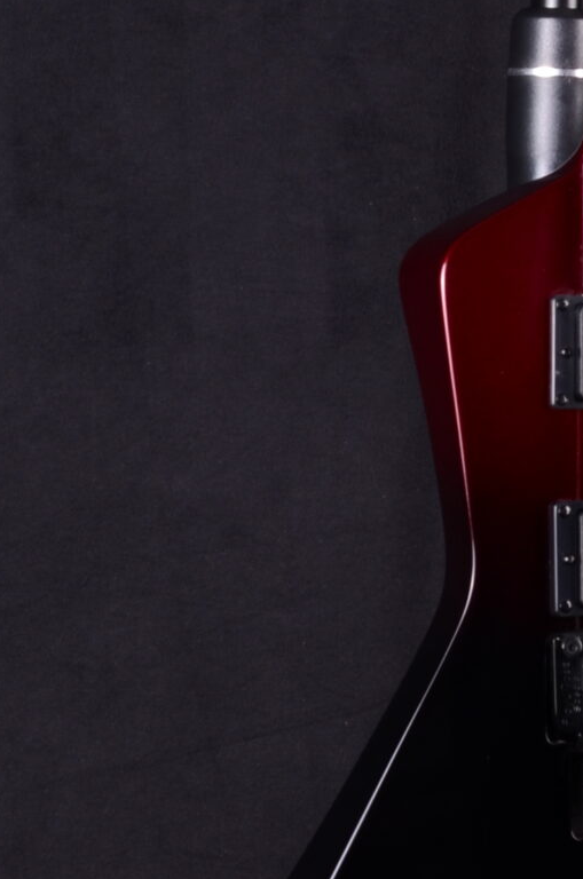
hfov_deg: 12.2
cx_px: 664
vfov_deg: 18.3
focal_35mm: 110
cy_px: 95
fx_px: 2683
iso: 200
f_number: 11
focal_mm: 22
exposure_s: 1/200
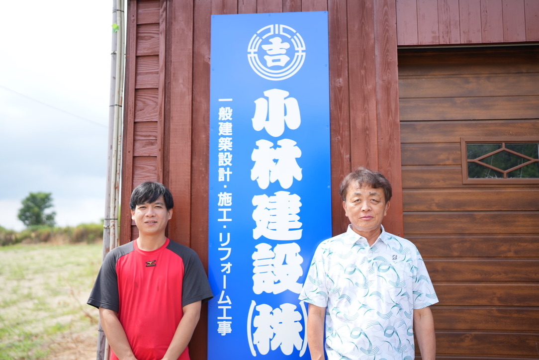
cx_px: 270
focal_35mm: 35
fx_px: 524
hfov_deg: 54.4
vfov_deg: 37.9
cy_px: 180
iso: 200
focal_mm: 35
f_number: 1.4
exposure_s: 1/4000
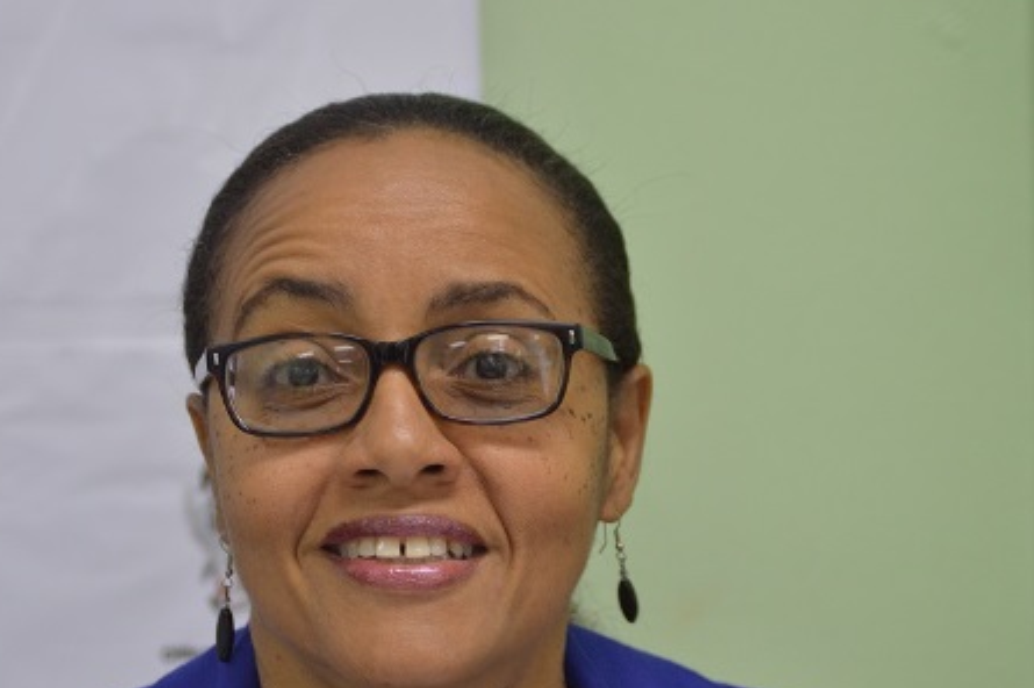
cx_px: 411
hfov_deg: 17.2
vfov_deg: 11.5
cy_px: 488
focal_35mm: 119
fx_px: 3407
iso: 560
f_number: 4
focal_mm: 55
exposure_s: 1/60
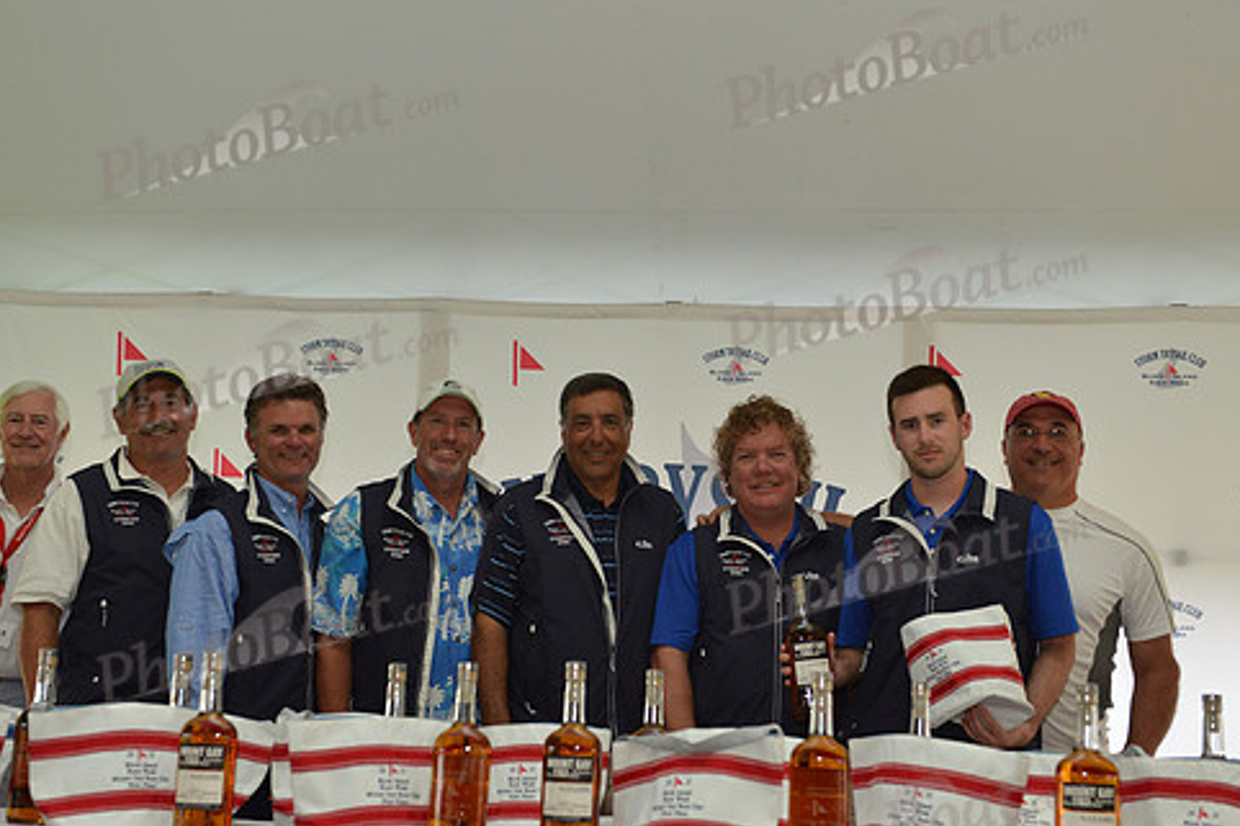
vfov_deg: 25.5
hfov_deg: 37.5
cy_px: 470
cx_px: 594
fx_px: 1825
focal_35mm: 53
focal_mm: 44
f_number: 4
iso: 1600
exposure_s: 1/320
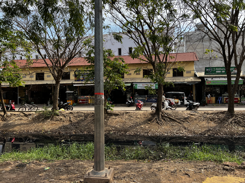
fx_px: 184
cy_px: 92
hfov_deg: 67.3
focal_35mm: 26
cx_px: 122
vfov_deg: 53.1
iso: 50
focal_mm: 5.7
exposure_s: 1/1575
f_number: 1.5
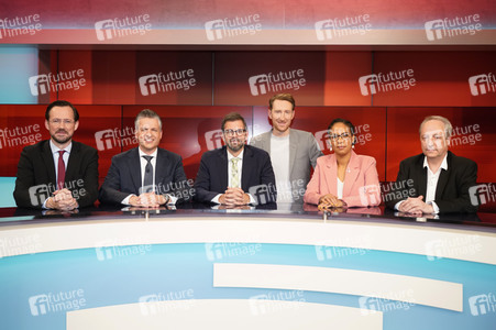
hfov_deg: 57.3
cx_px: 248
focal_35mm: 33
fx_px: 454
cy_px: 165
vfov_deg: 39.9
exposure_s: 1/125
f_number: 5
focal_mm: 33
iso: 2000
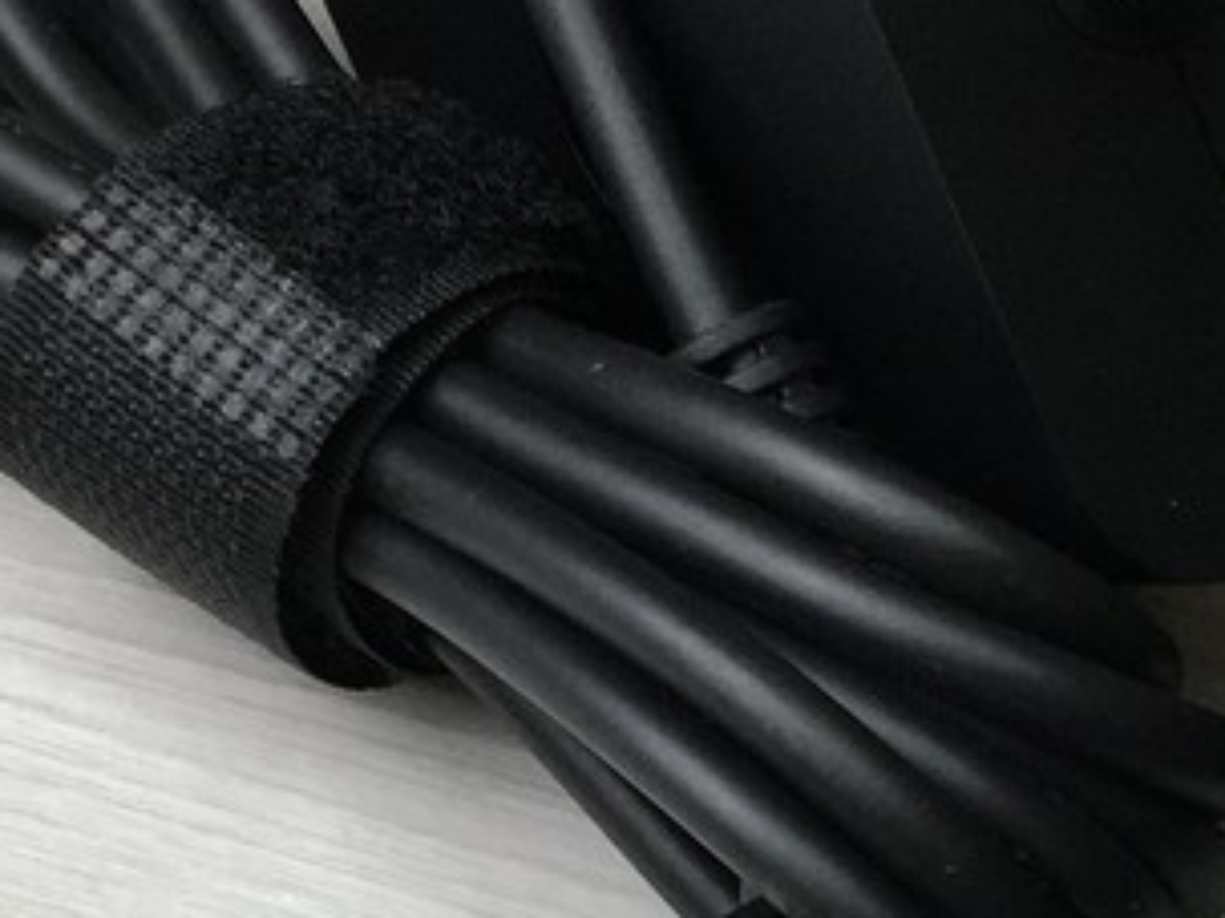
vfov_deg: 10.6
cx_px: 1011
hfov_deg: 14.2
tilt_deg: -54.9
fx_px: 4882
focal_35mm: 138
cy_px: 1060
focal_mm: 4.15
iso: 40
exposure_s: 1/100
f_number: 2.2
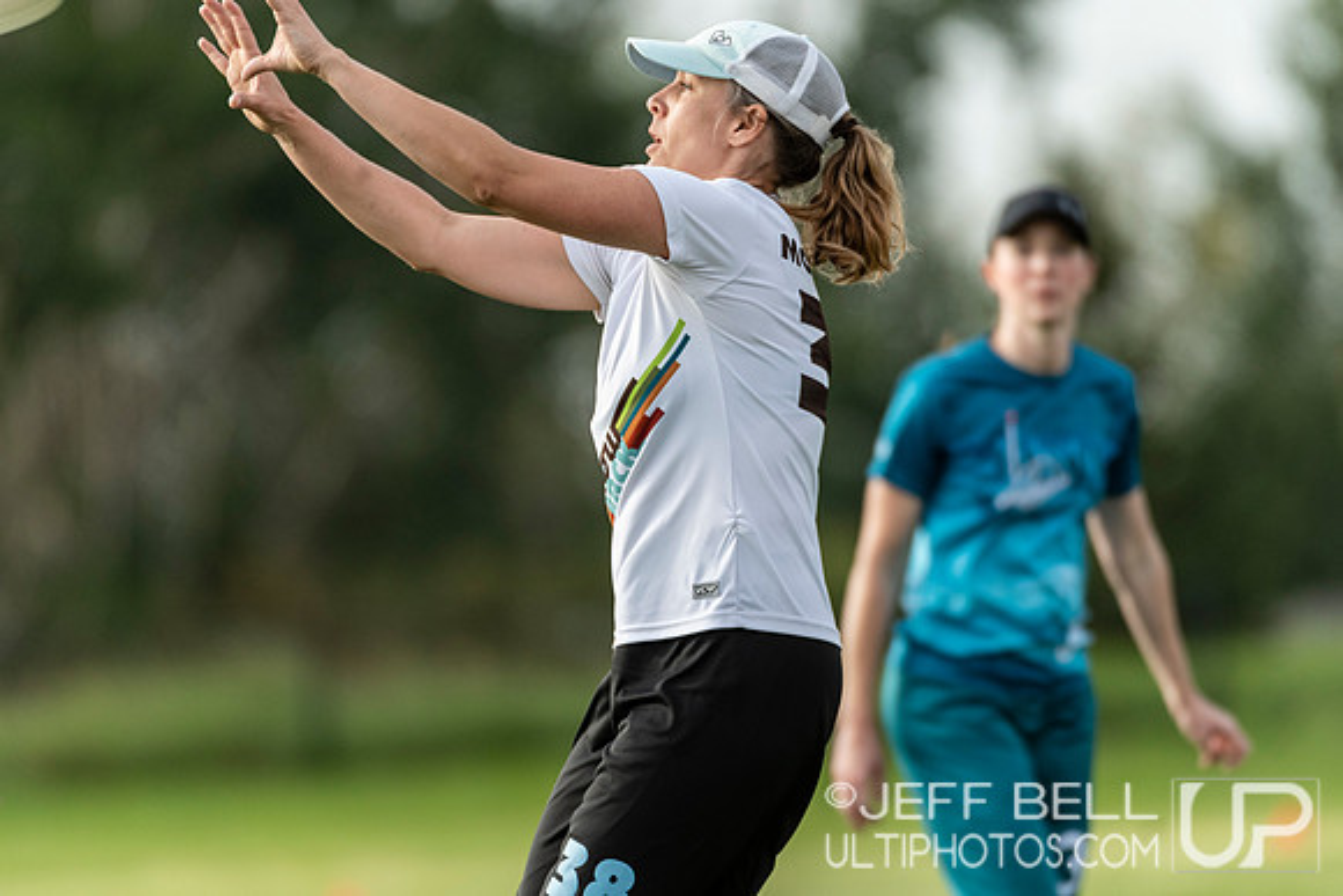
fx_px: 22388
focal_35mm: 600
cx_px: 672
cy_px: 448
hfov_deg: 3.4
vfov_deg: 2.3
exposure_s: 1/1600
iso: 400
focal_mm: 400
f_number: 4
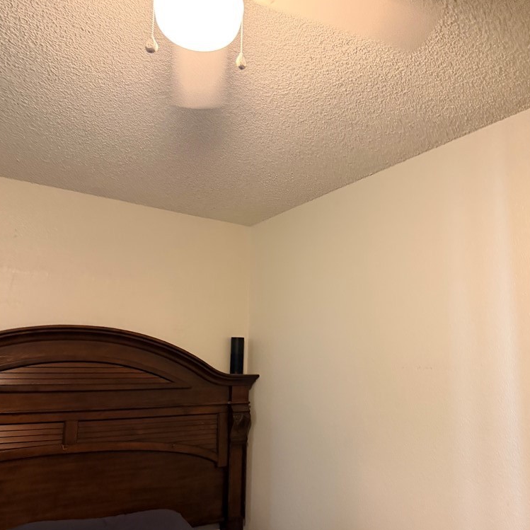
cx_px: 267
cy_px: 290
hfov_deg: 55.6
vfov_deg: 55.5
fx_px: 502
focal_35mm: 29
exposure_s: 1/40
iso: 640
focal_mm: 6.76
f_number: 1.78
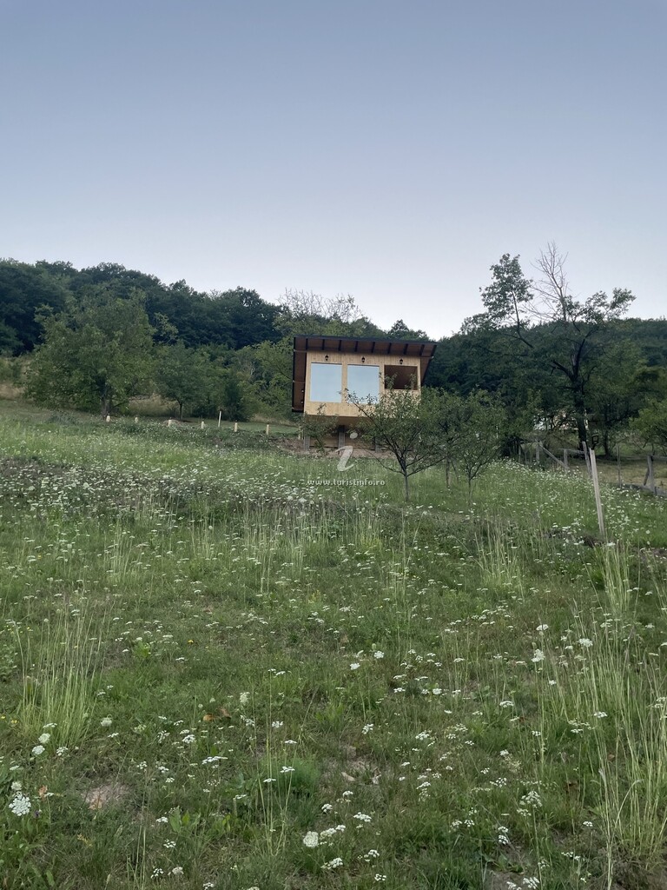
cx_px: 334
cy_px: 445
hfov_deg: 53.1
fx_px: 668
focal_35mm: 26
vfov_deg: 67.3
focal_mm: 4.2
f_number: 1.6
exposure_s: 1/121
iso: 80
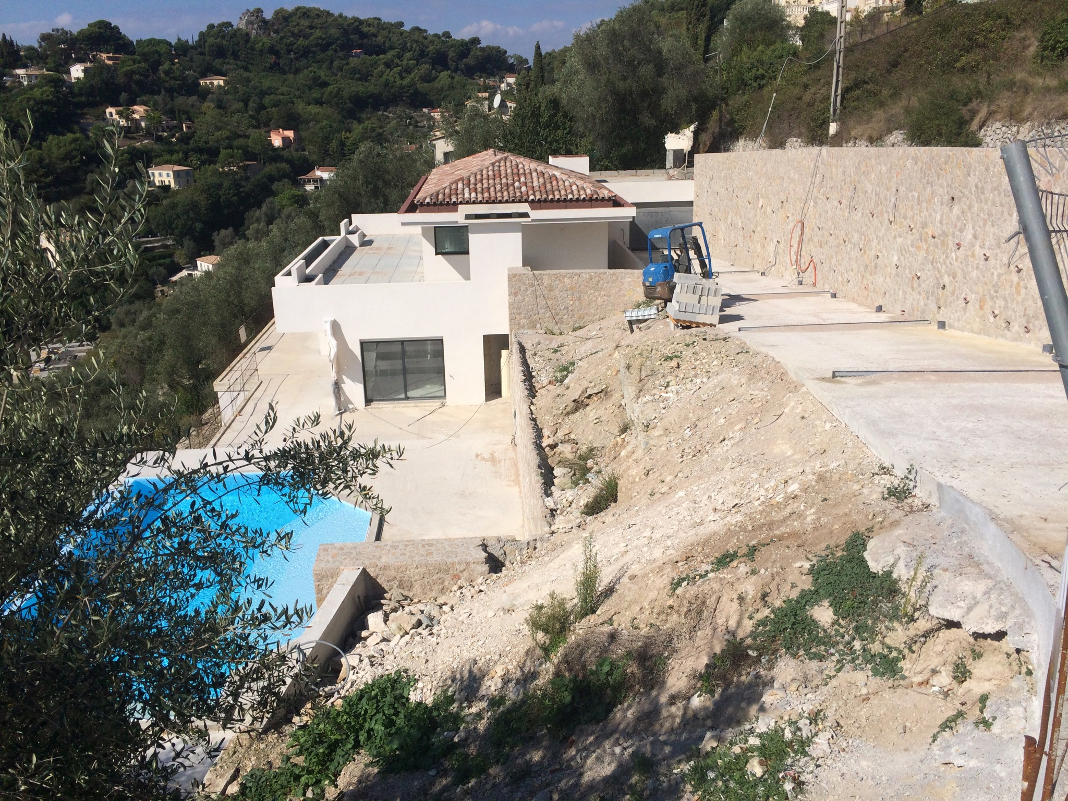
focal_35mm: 29
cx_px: 534
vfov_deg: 48.2
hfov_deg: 61.7
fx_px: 895
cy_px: 400
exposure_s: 1/5128
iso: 32
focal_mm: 4.15
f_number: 2.2
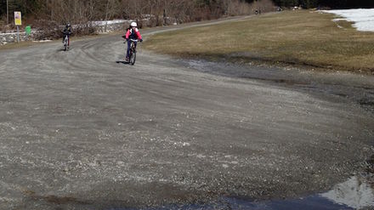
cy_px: 55
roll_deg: +3.6
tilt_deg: -1.7
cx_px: 139
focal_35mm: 52
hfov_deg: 39.6
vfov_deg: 22.8
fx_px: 515
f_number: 2.4
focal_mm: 4.28
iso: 50
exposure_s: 1/2513
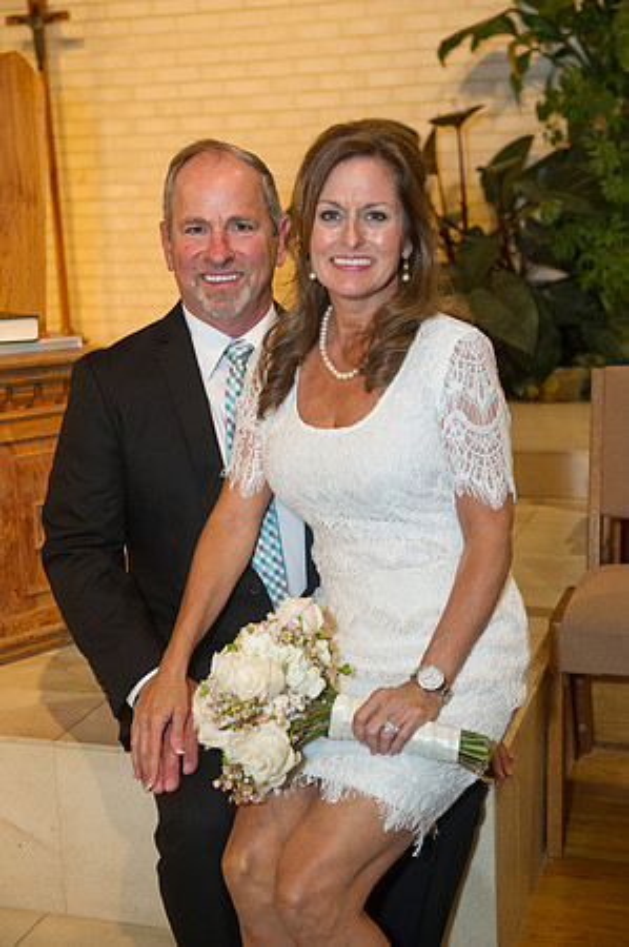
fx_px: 1366
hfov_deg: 25.9
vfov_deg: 38.2
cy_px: 474
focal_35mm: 52
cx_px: 314
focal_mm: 52
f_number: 4
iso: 1250
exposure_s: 1/125
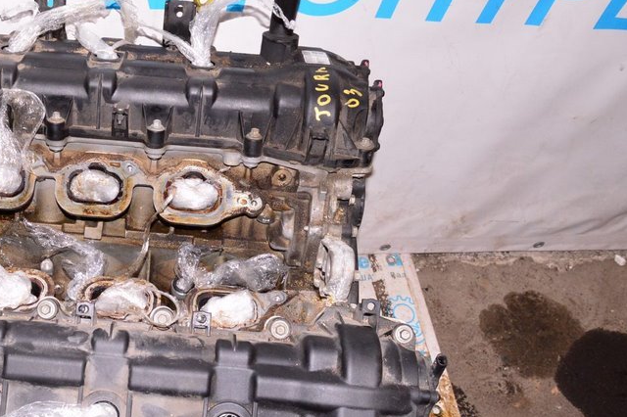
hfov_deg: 39.6
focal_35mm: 48
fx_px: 836
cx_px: 128
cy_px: 245
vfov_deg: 28.0
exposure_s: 1/160
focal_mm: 20
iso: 1600
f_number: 8
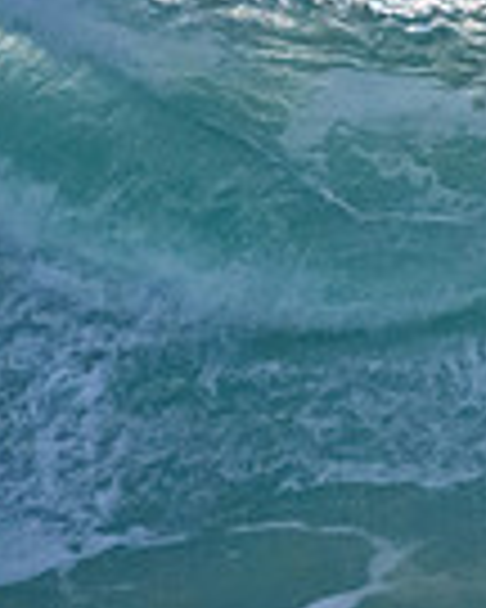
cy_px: 399
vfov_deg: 0.6
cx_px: 1022
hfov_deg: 0.5
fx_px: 54209
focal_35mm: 3015
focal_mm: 500
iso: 3600
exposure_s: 1/1000
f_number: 5.6
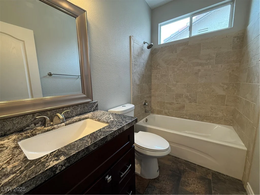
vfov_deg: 85.7
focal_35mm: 14
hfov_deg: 102.1
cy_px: 98
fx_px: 105
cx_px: 130
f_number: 2.2
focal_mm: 2.22
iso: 160
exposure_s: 1/120
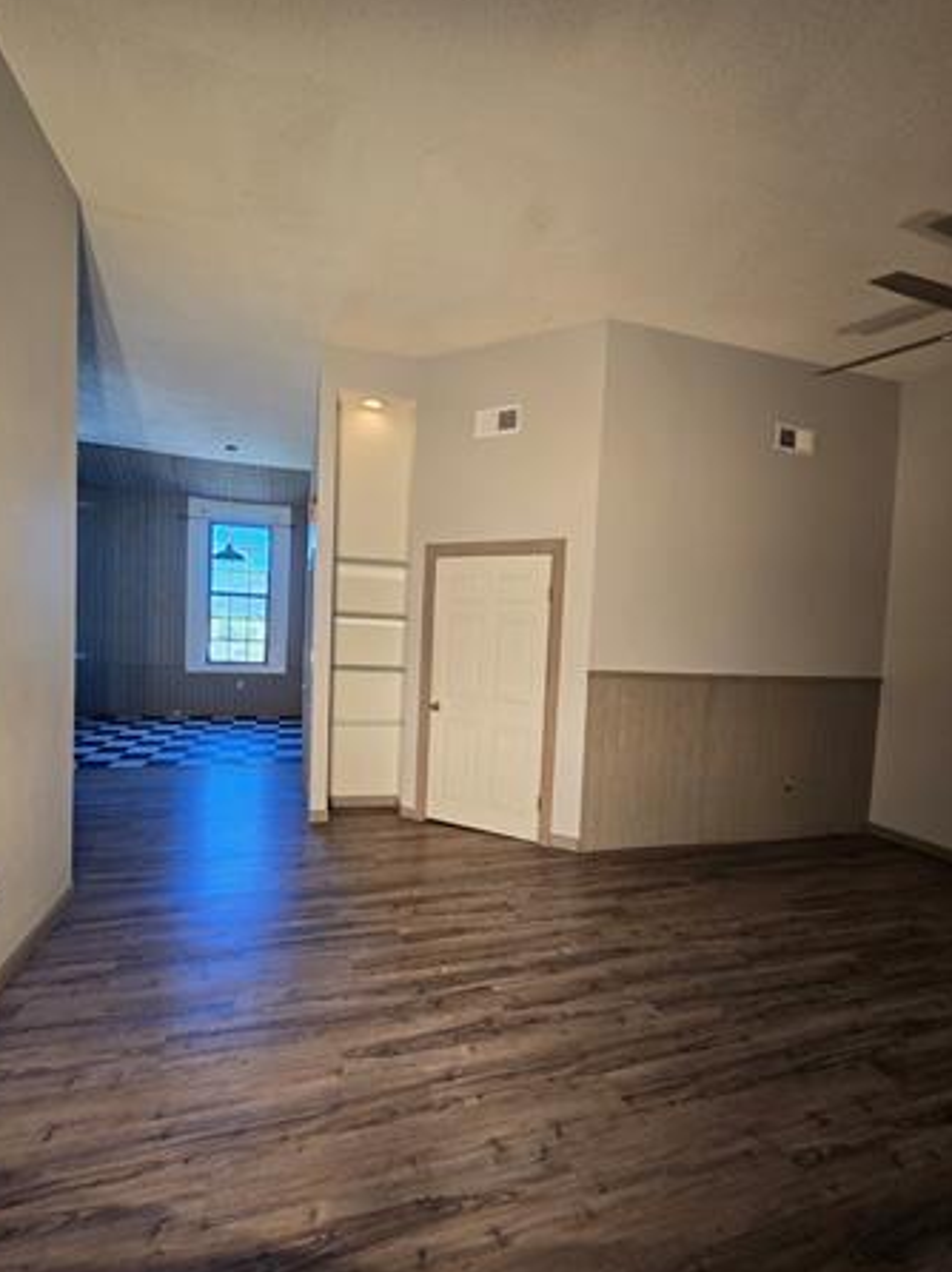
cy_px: 662
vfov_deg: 102.0
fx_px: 514
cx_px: 473
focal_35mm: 14
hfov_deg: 85.6
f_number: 2.2
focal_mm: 2.2
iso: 80
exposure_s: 1/60
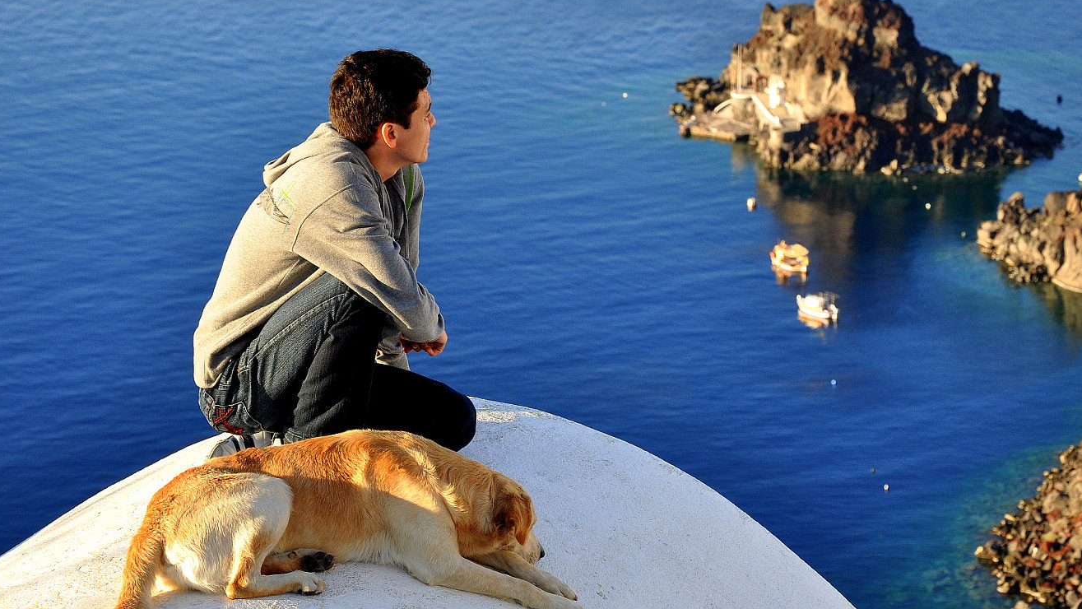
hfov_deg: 17.0
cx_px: 615
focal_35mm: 126
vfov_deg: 9.6
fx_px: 3615
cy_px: 310
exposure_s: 1/200
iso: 200
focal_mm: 66
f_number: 7.1
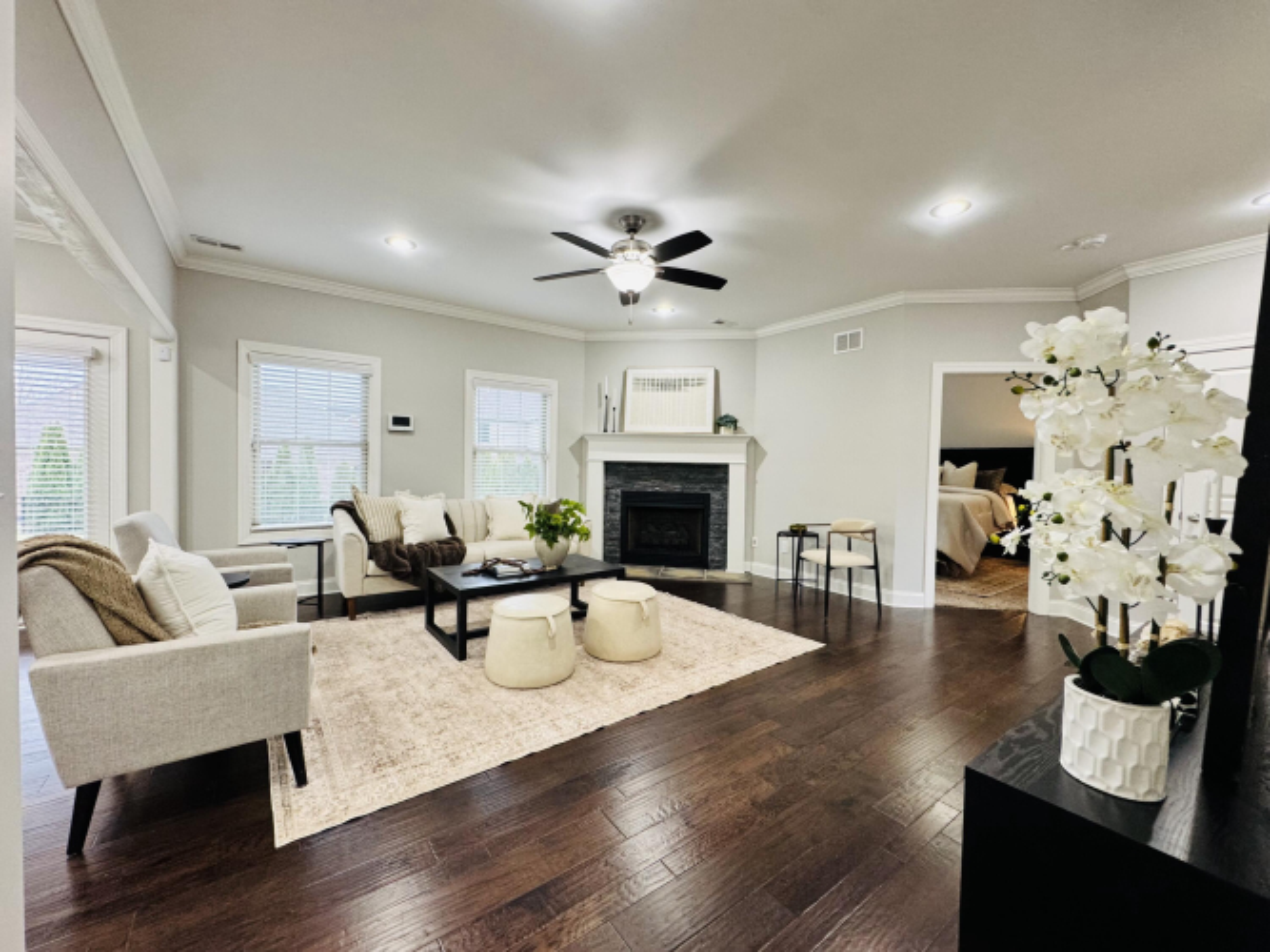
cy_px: 476
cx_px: 635
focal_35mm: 14
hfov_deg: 102.1
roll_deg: -1.1
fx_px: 514
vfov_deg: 85.7
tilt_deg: -1.9
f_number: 2.2
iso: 200
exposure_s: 1/60
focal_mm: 2.22
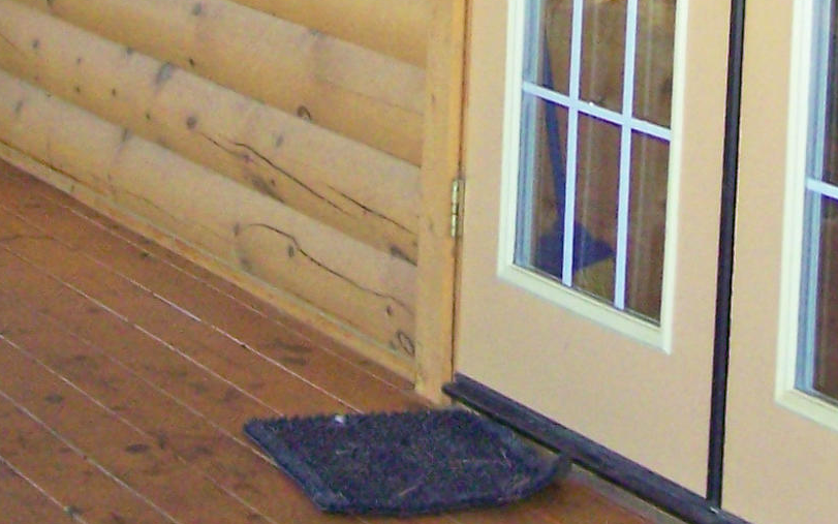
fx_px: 3403
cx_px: 430
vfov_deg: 8.5
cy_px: -349
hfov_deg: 14.0
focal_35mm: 149
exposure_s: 1/80
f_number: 2.8
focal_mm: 6.3
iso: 160
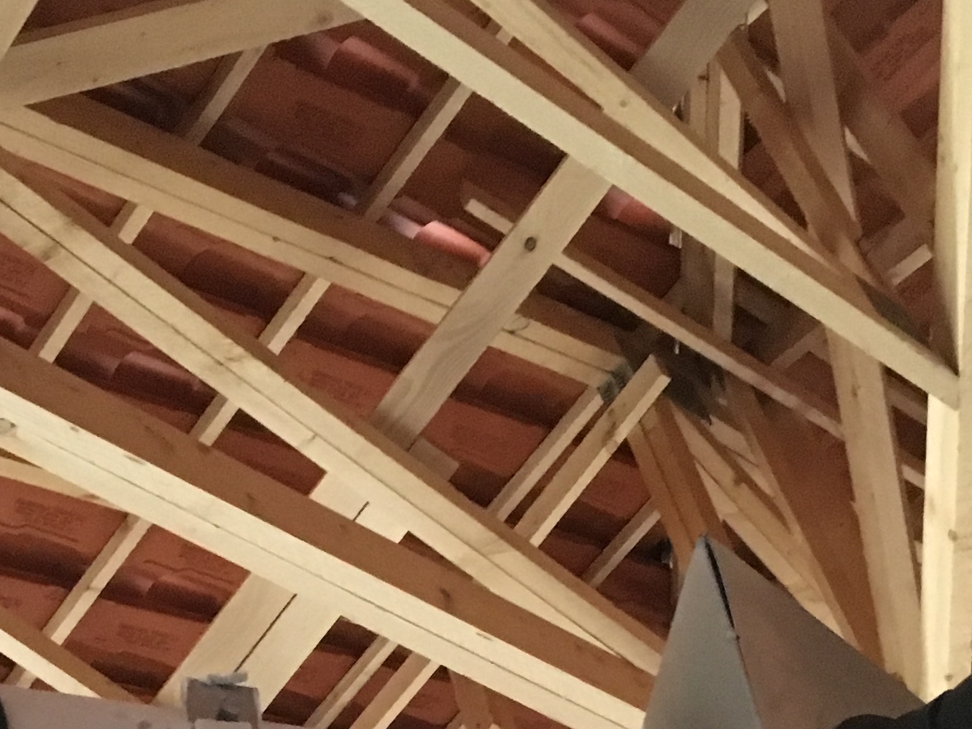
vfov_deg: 17.4
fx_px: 2246
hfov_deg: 24.4
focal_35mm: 80
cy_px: 927
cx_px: 398
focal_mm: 4.15
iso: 320
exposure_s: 1/17
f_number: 2.2
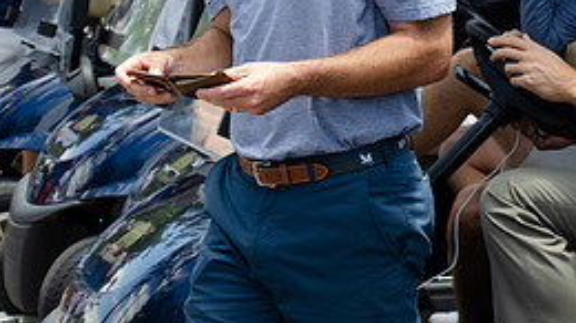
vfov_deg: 6.0
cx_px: 175
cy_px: 15
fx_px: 3099
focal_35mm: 203
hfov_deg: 10.6
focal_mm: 58
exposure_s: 1/640
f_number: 6.3
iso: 400
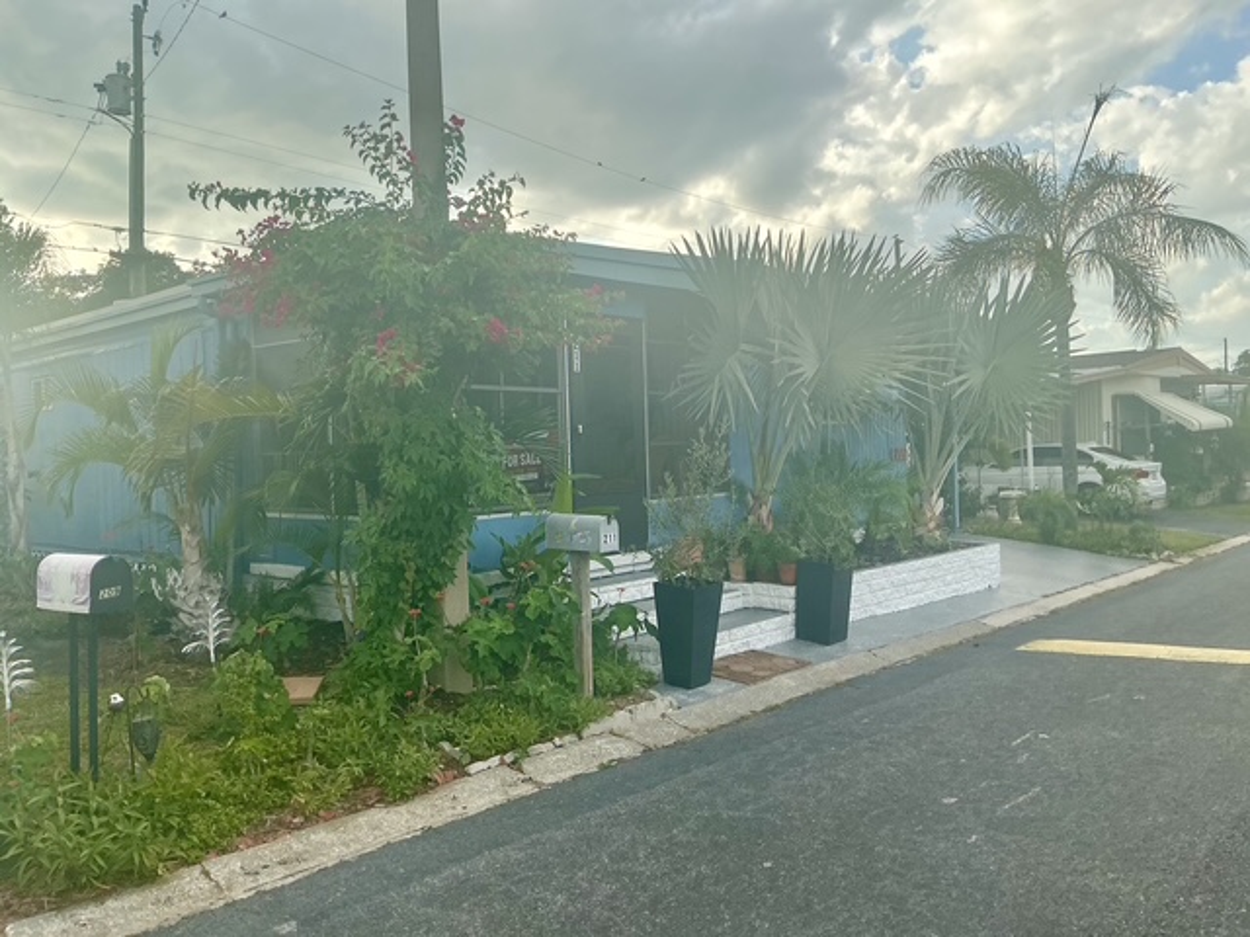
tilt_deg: -1.3
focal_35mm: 29
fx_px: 1047
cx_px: 625
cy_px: 468
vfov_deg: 48.2
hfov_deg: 61.7
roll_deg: +2.1
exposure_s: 1/804
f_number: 1.8
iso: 25
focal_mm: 3
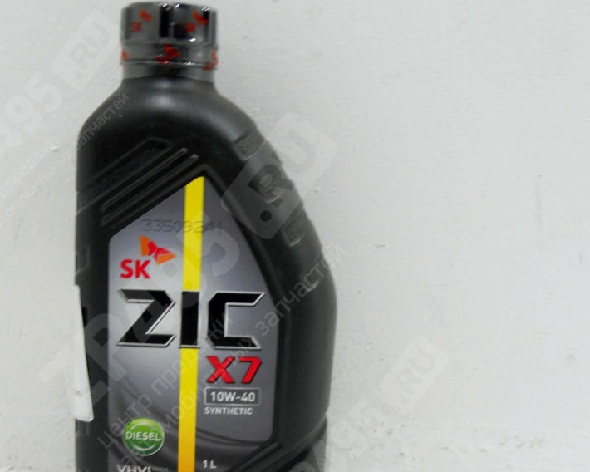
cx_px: 194
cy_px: 285
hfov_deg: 41.4
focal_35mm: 44
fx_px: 768
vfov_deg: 34.0
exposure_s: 1/30
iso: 200
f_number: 3.5
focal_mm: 5.8
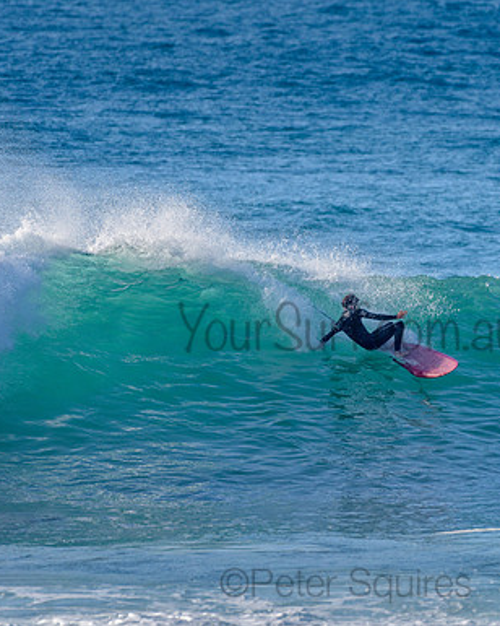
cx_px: 346
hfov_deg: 1.8
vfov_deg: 2.2
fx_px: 16056
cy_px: 313
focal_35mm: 868
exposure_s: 1/2000
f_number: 5.6
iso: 180
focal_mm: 500
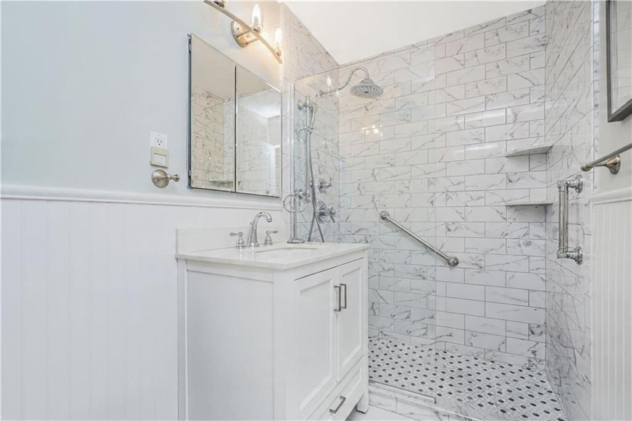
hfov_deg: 96.8
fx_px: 281
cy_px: 210
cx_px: 316
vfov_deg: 73.7
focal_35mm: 16
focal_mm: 16
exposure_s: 1/20
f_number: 4
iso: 64
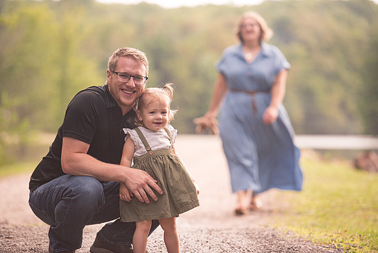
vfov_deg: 8.3
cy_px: 126
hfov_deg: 12.4
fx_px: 1733
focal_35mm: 165
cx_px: 189
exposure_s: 1/3200
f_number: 3.2
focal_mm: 165
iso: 400
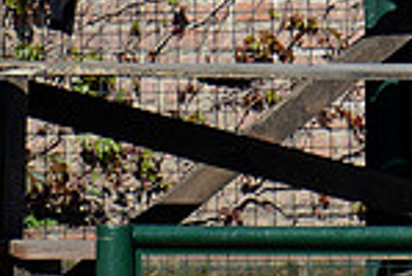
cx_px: 437
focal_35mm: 1166
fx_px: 13371
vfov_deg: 1.2
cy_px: -242
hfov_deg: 1.8
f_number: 5.6
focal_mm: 300
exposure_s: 1/1600
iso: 500
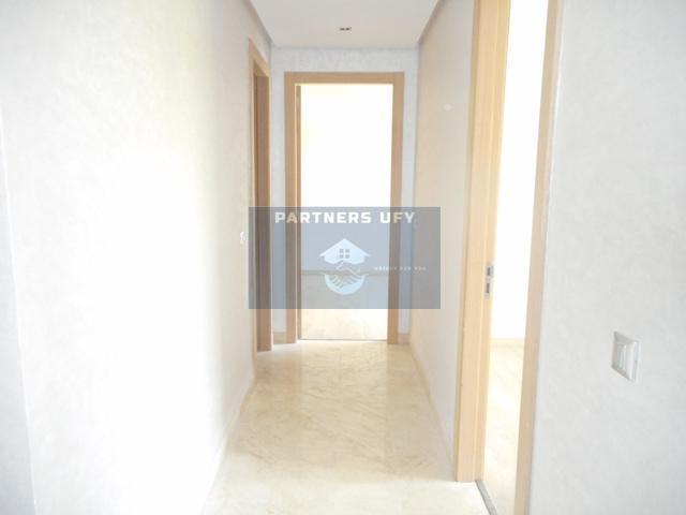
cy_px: 258
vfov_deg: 54.9
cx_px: 343
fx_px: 495
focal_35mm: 25
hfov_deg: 69.4
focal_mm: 4.5
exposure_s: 1/25
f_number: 3.7
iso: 560
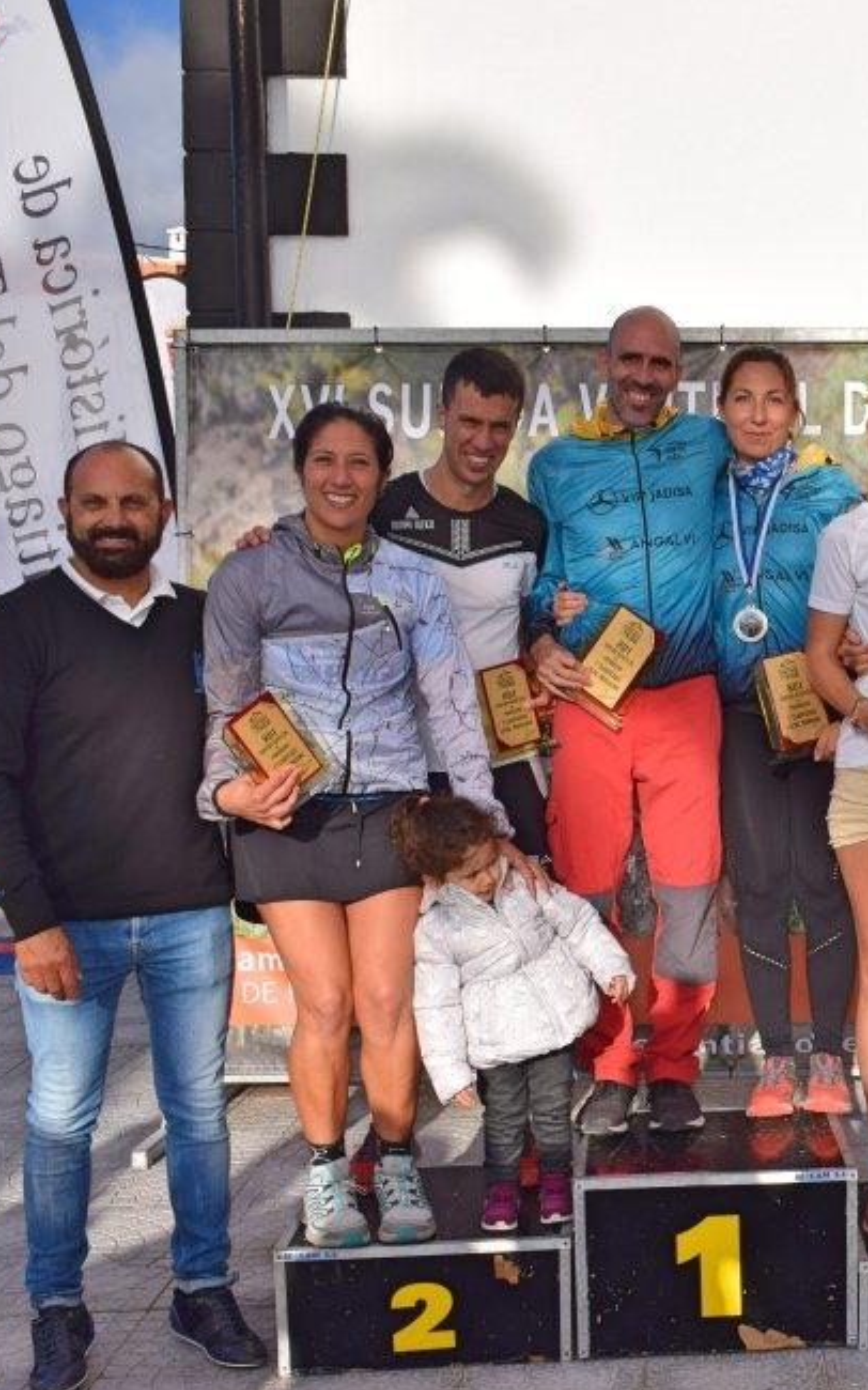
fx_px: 1780
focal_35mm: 47
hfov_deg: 25.8
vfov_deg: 42.7
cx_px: 904
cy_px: 708
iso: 100
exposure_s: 1/200
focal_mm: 20
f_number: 13
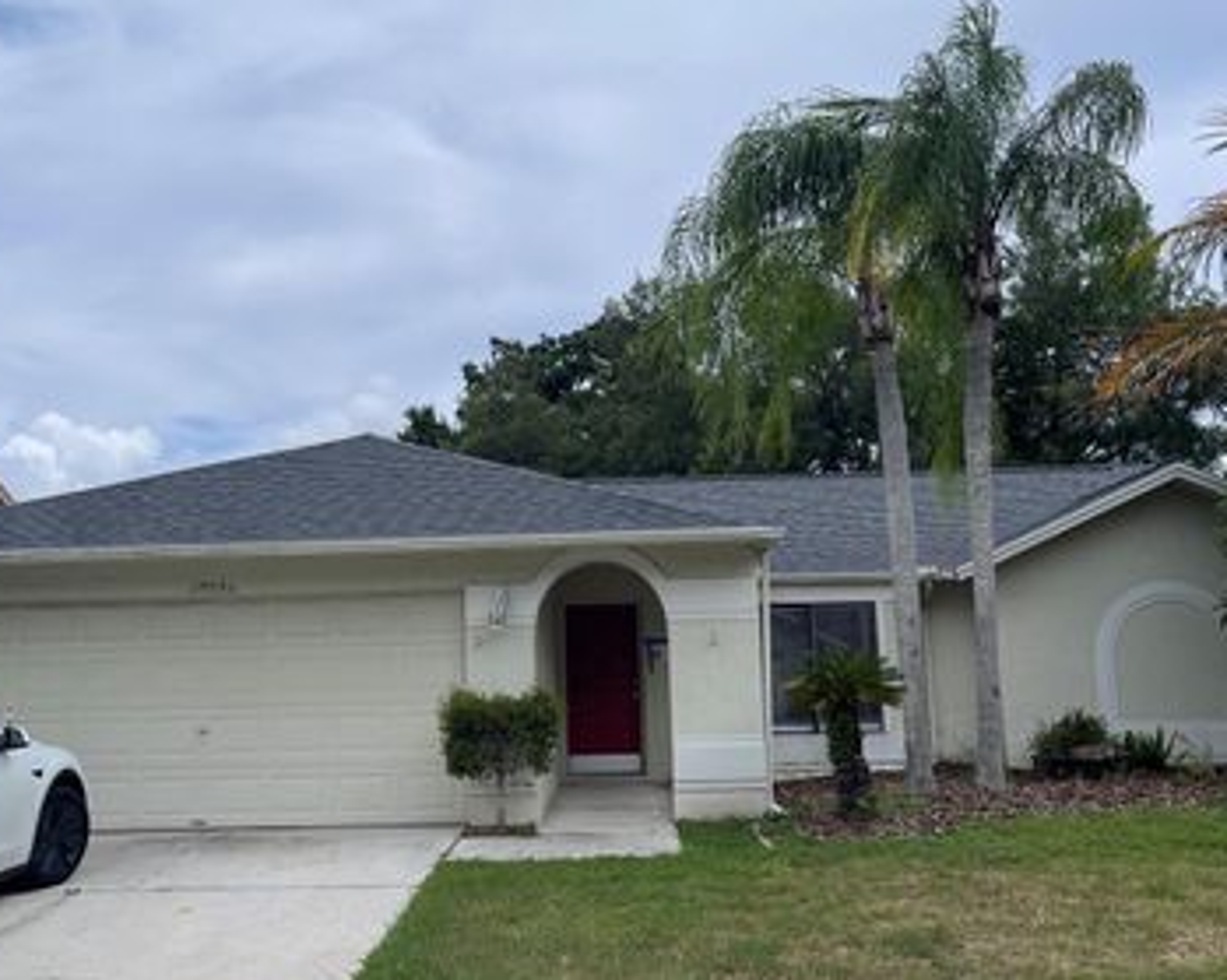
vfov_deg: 42.1
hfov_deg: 51.5
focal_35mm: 35
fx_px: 1271
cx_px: 601
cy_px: 434
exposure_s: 1/6993
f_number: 1.6
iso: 32
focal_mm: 5.1
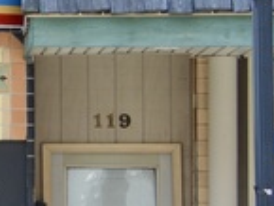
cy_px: 37
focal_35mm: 331
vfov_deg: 4.5
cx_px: -282
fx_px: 2622
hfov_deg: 5.8
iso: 110
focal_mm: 52
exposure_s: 1/125
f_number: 5.6
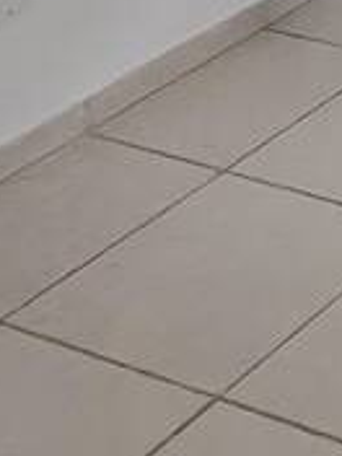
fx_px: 1054
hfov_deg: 12.1
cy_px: -632
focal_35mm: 80
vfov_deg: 15.0
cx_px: 946
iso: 812
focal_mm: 2.24
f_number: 2.2
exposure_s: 1/59.9
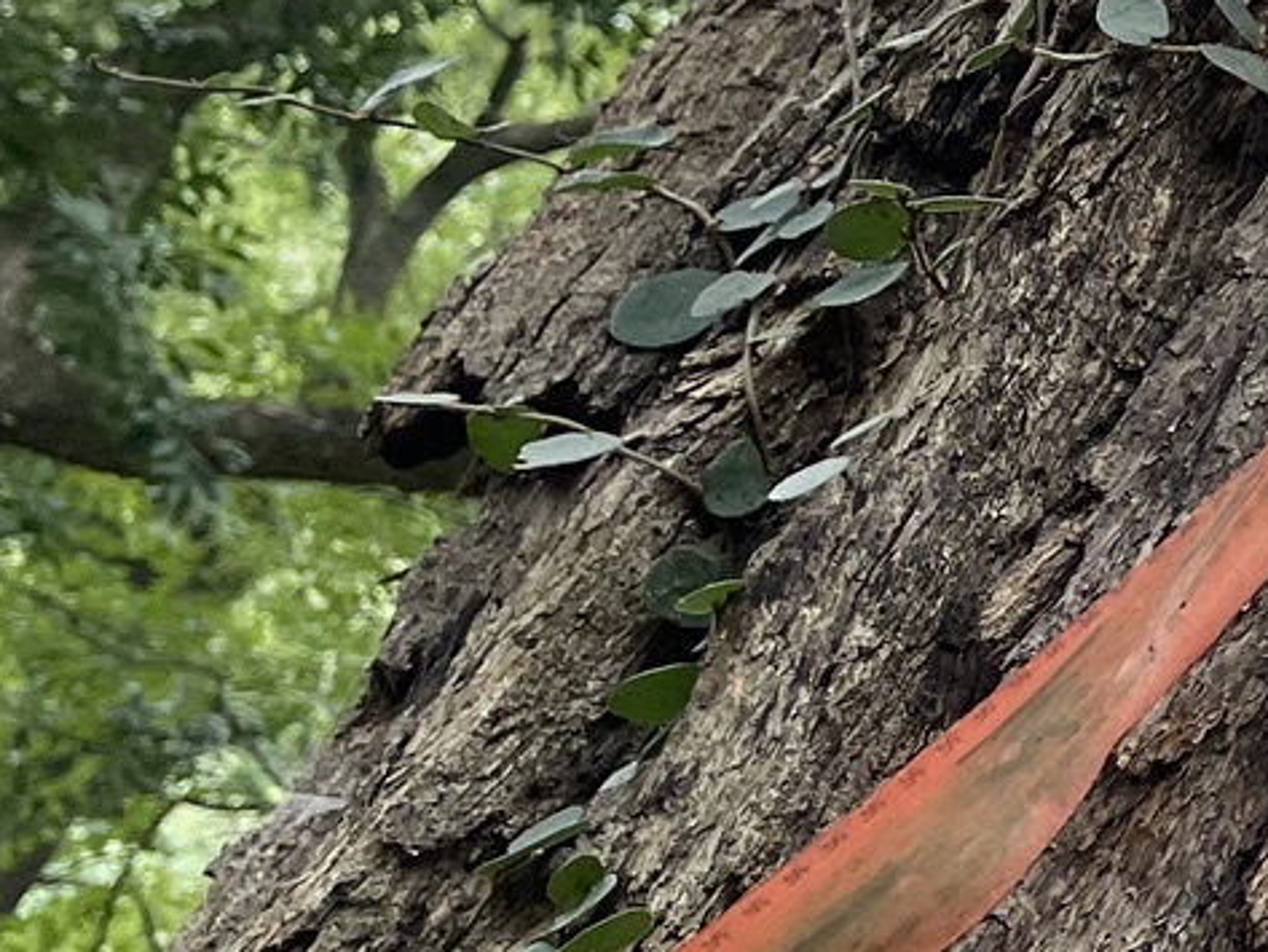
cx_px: 2633
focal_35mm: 110
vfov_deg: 13.3
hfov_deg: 14.4
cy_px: 48
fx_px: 4030
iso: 40
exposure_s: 1/121
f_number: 1.6
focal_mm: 4.2
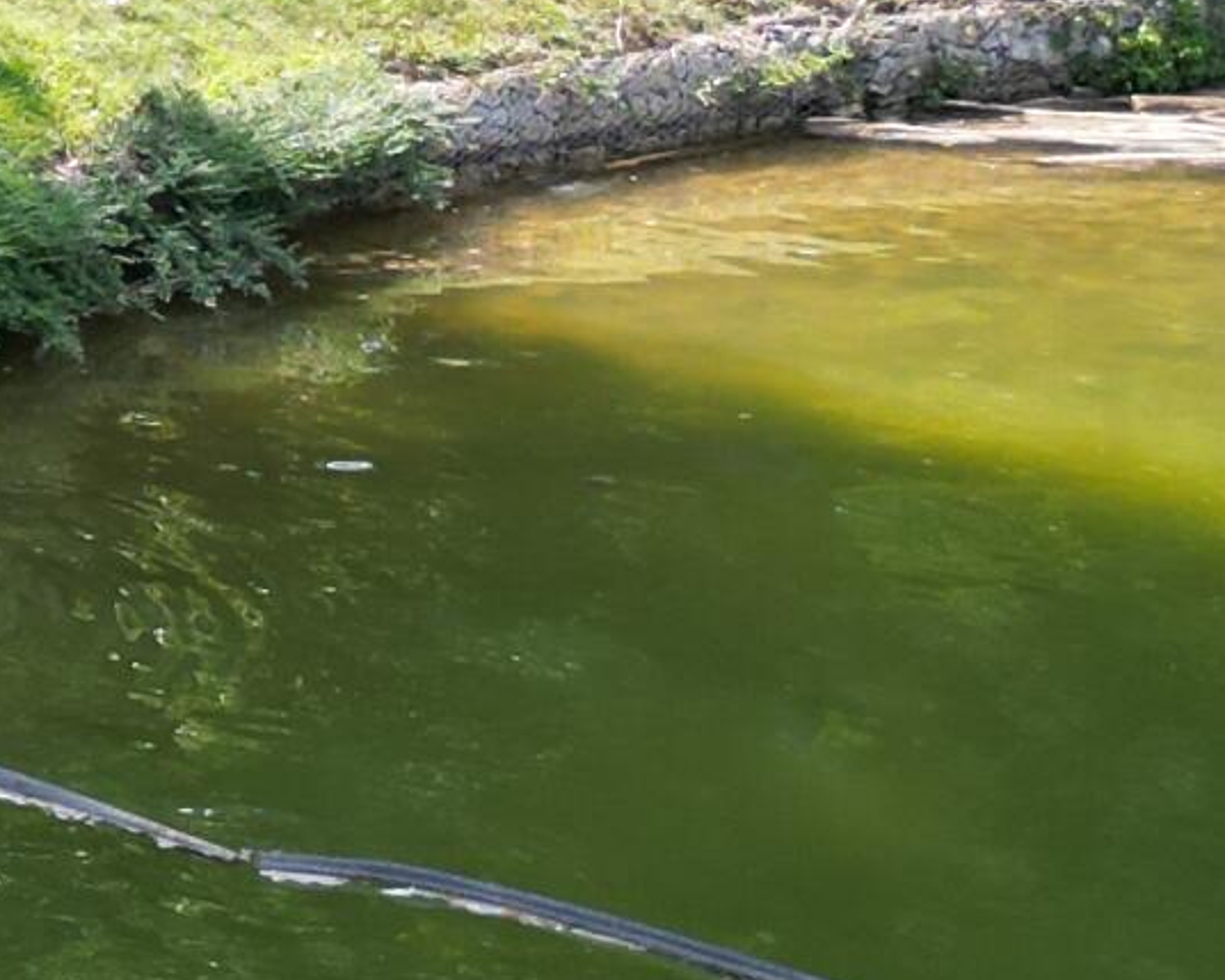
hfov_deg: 12.1
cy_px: -21
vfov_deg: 11.7
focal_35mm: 131
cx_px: -1593
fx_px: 4750
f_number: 1.7
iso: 140
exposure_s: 1/640
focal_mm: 6.72
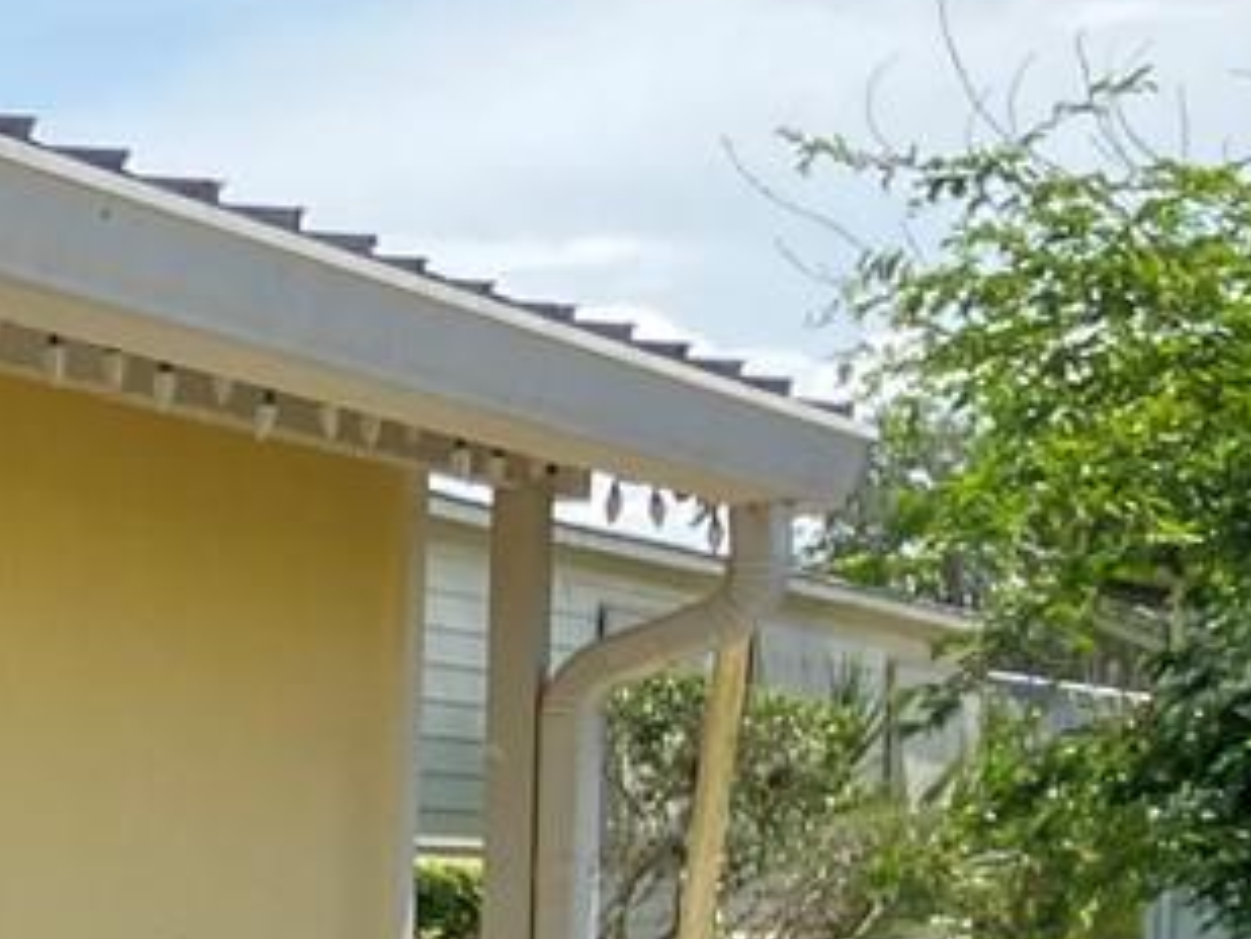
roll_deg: +0.8
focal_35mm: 145
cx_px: -1822
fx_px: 5242
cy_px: 1526
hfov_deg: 11.2
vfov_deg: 9.8
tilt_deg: -4.9
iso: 32
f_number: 1.8
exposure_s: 1/1104
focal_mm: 3.99
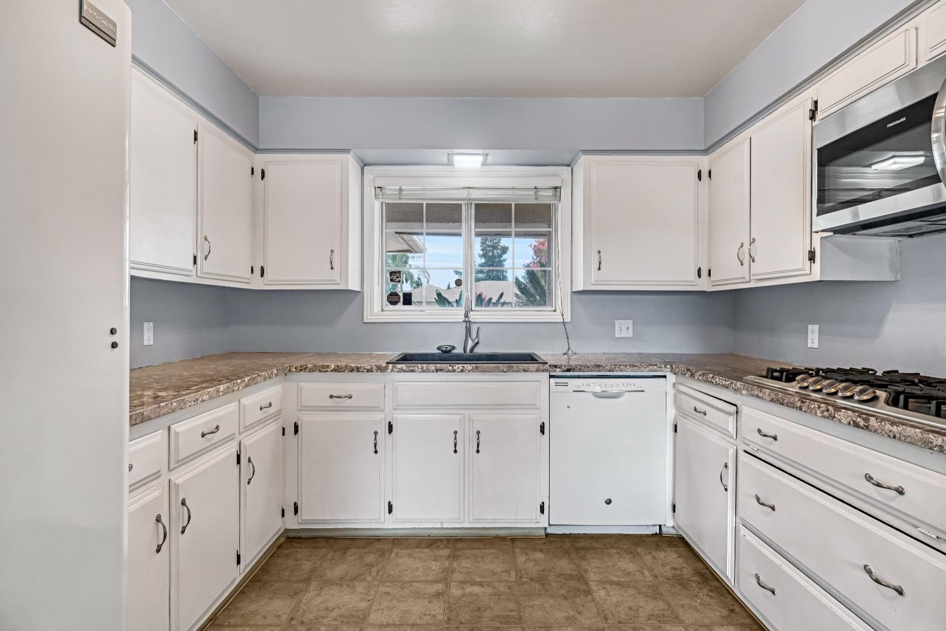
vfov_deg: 67.4
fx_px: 473
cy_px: 316
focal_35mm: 18
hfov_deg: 90.0
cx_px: 473
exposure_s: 1/6
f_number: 8
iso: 400
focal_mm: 12
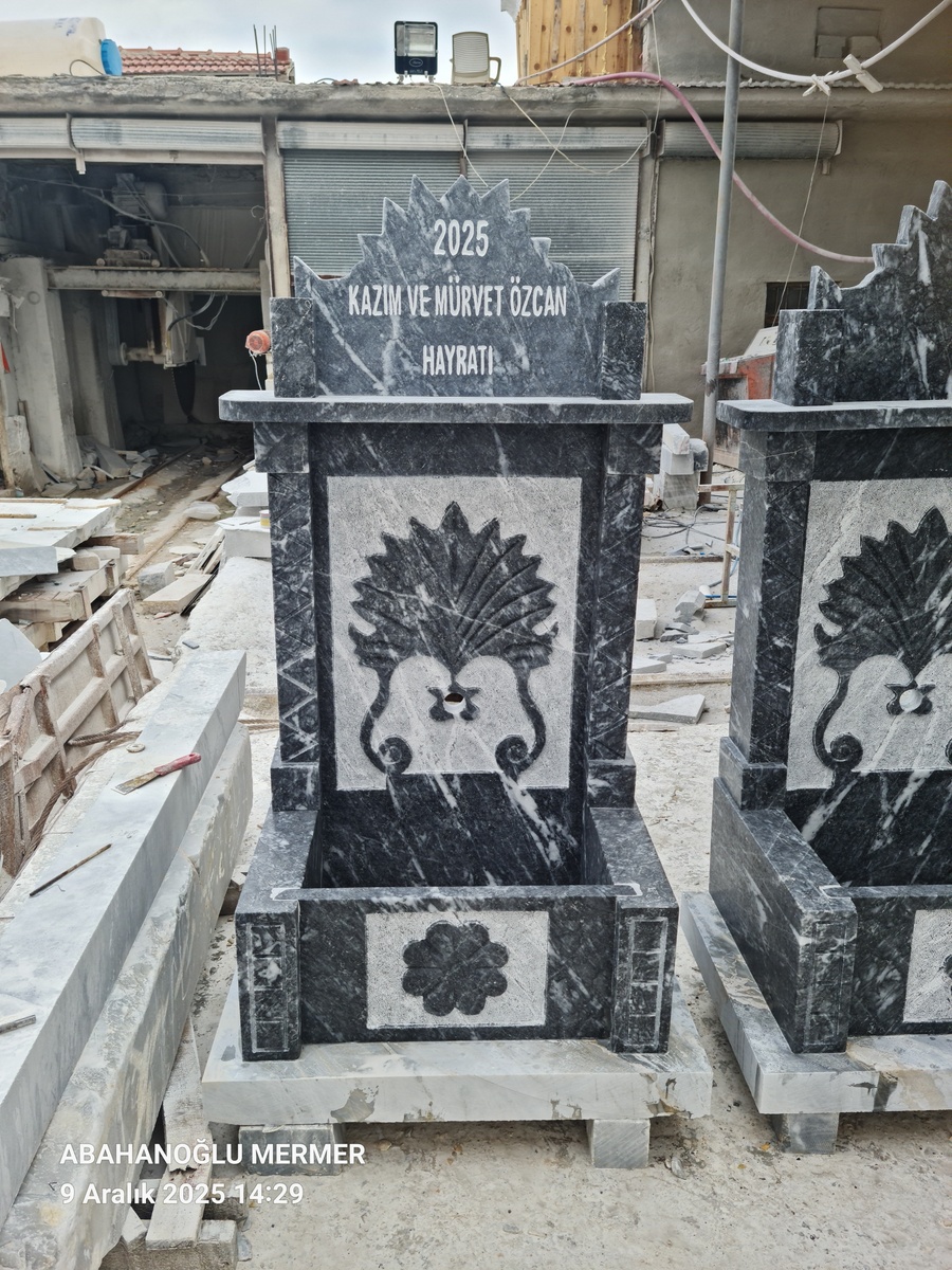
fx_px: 990
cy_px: 635
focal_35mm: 27
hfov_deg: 51.4
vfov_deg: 65.3
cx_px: 476
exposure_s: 1/159
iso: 25
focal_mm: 5.9
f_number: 2
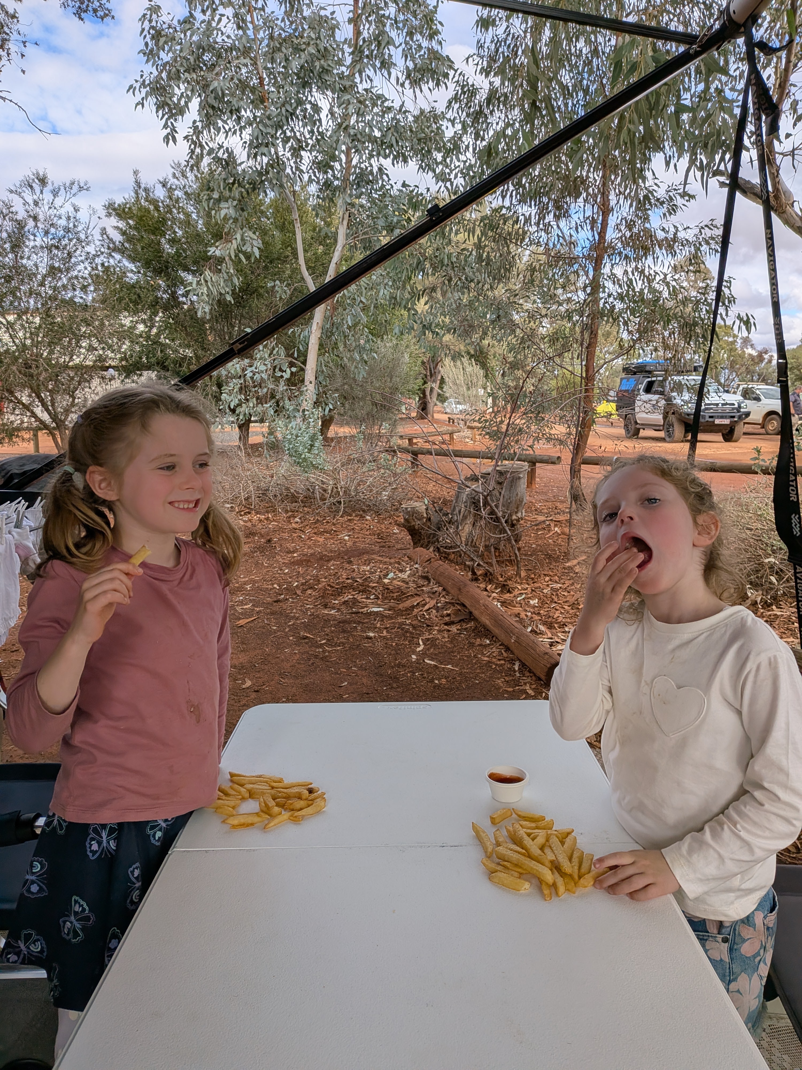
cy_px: 535
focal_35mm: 24
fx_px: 741
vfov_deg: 71.6
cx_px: 401
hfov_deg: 56.8
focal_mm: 4.53
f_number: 1.7
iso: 28
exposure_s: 1/949
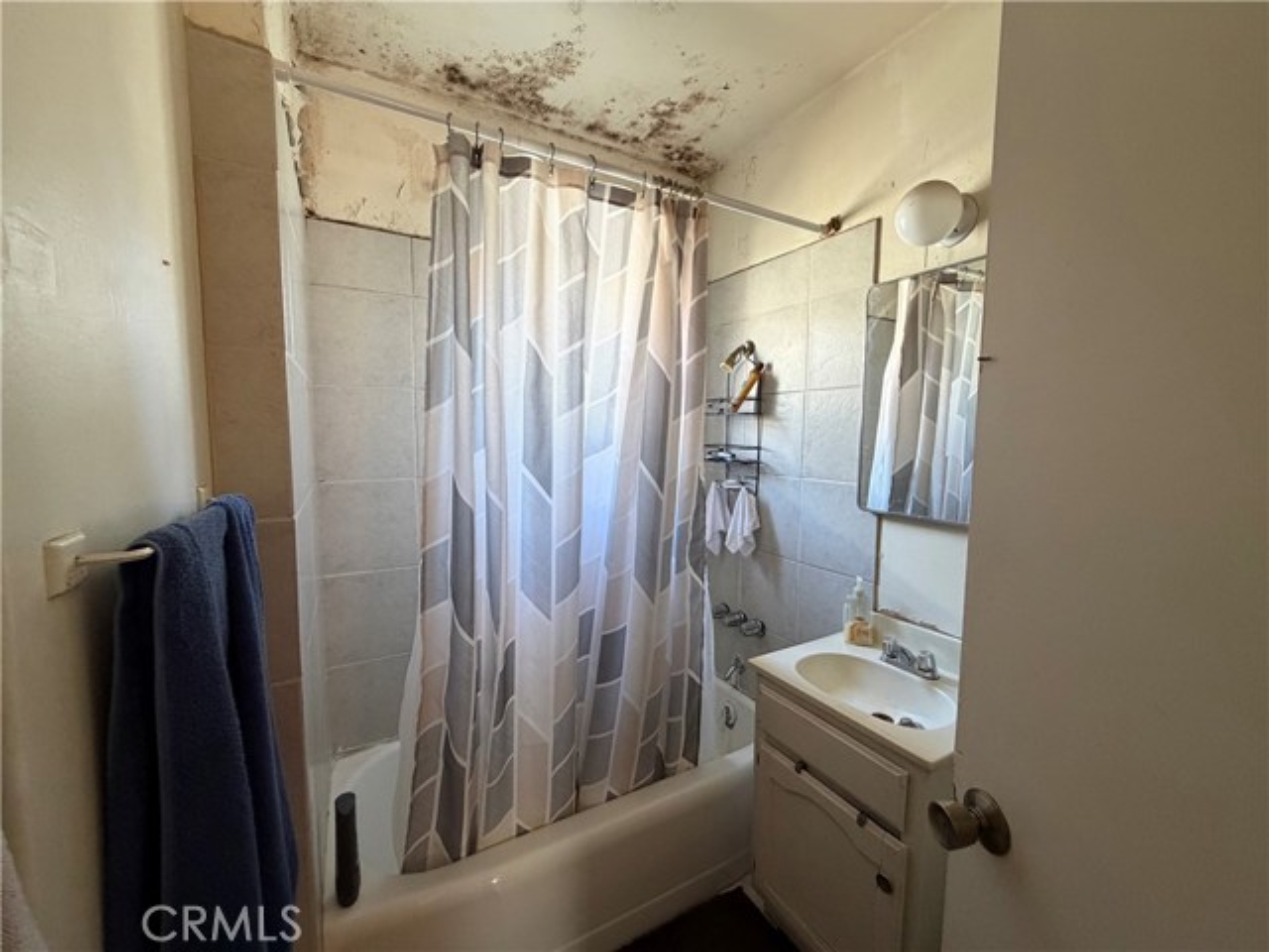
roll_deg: +0.0
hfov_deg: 102.1
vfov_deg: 85.7
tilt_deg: -5.5
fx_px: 513
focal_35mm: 14
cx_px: 634
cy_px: 476
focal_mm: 2.22
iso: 400
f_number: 2.2
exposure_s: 1/60
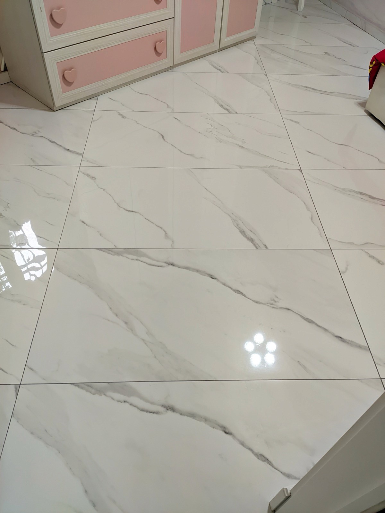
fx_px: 386
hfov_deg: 53.1
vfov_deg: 67.3
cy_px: 256
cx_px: 192
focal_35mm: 26
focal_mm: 4.77
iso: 997
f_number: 1.75
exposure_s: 1/100
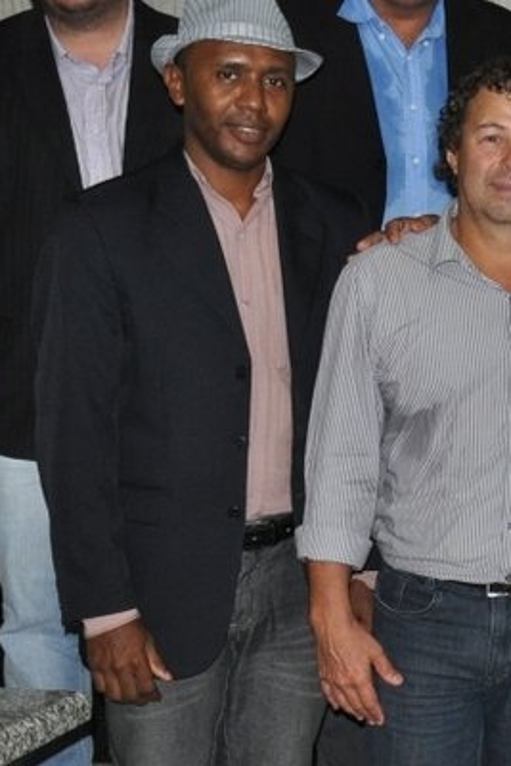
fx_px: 1957
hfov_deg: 13.7
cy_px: 375
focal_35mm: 92
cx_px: 840
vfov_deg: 22.1
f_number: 3.8
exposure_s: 1/60
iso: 800
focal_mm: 24
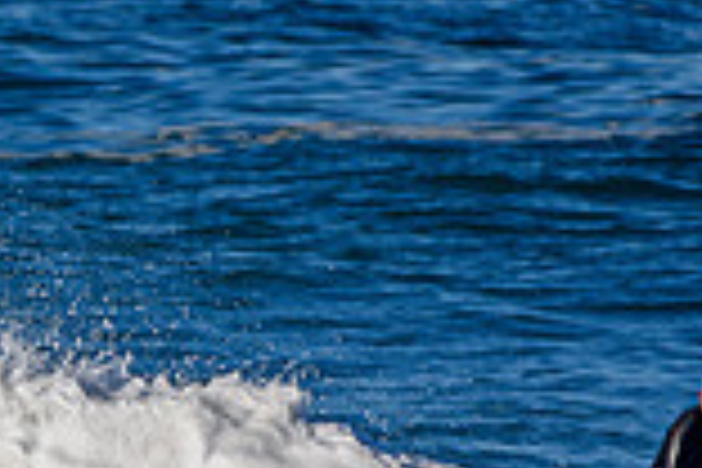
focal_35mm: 2790
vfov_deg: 0.5
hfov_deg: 0.7
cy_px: 592
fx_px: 54401
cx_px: -338
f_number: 5.6
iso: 180
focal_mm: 500
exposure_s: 1/2000
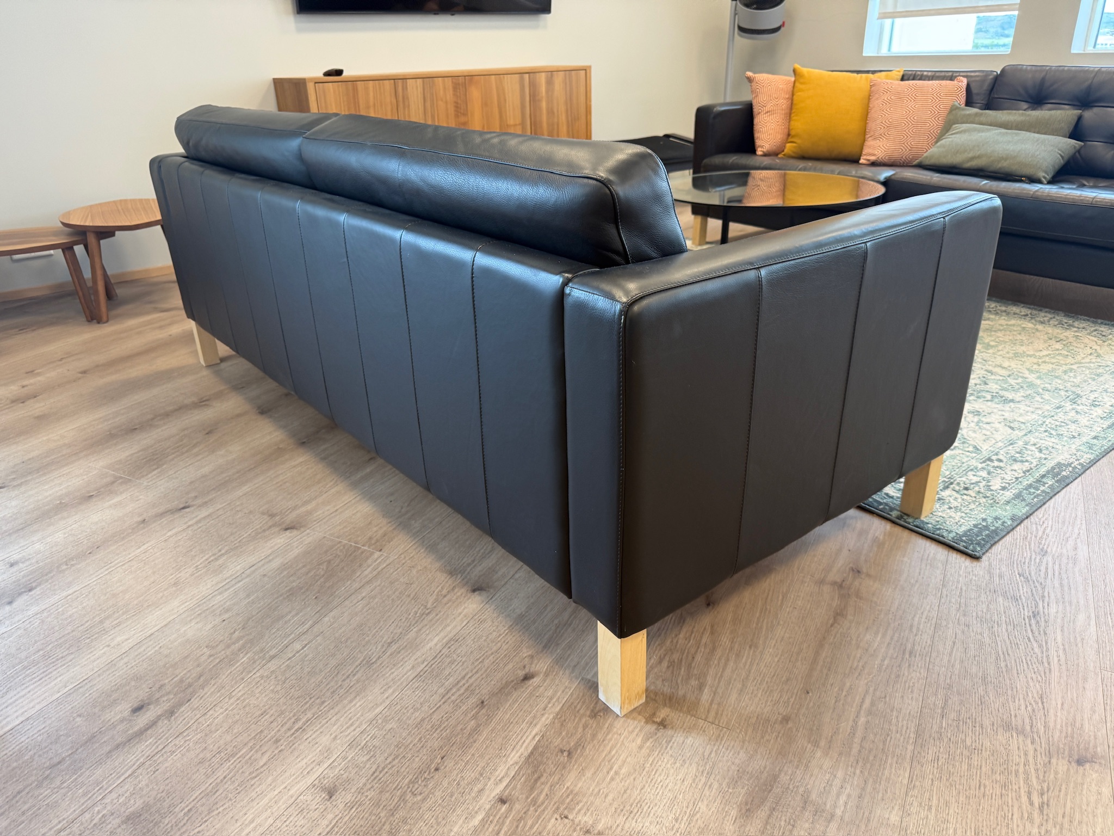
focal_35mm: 24
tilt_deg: -23.7
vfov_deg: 56.8
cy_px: 418
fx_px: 772
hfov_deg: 71.6
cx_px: 557
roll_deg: -0.9
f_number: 1.78
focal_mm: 6.76
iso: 125
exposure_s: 1/100
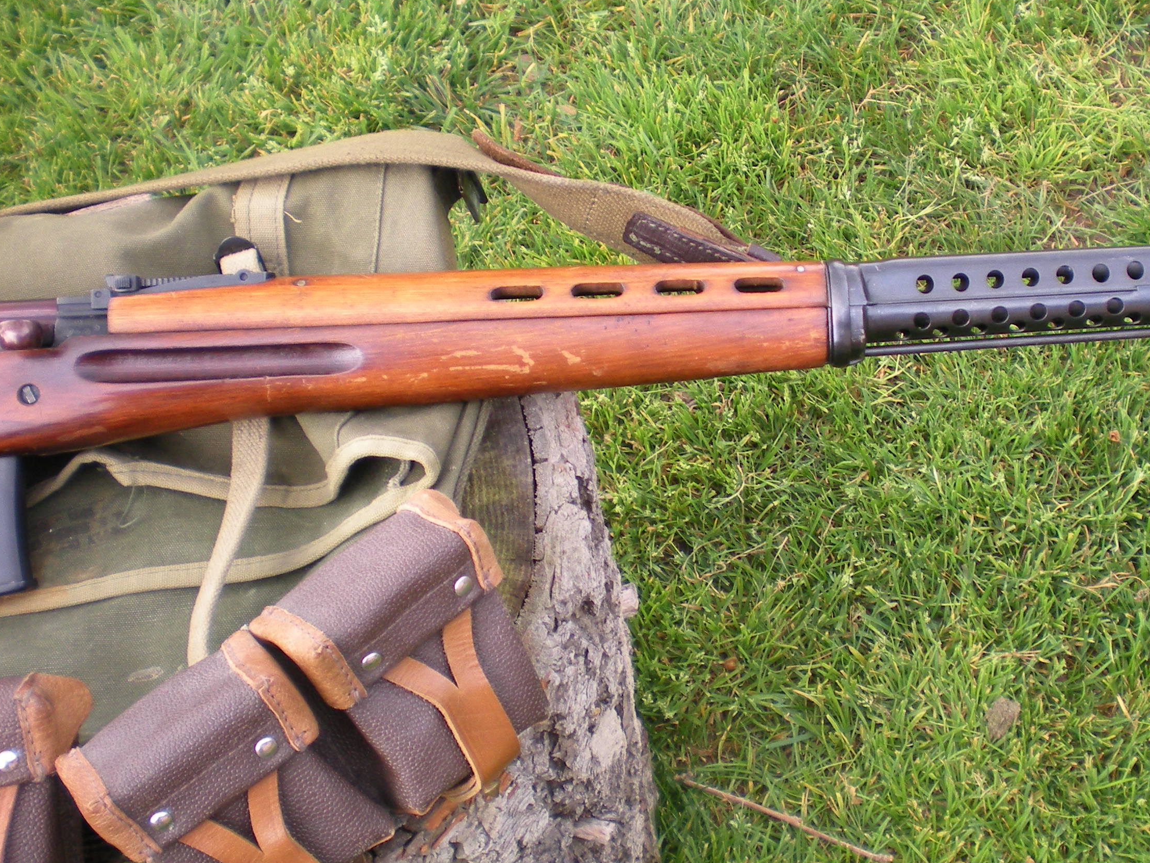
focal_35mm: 56
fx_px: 1860
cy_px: 354
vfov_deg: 26.1
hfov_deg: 33.9
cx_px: 800
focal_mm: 6.3
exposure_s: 1/60
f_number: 3.1
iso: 84
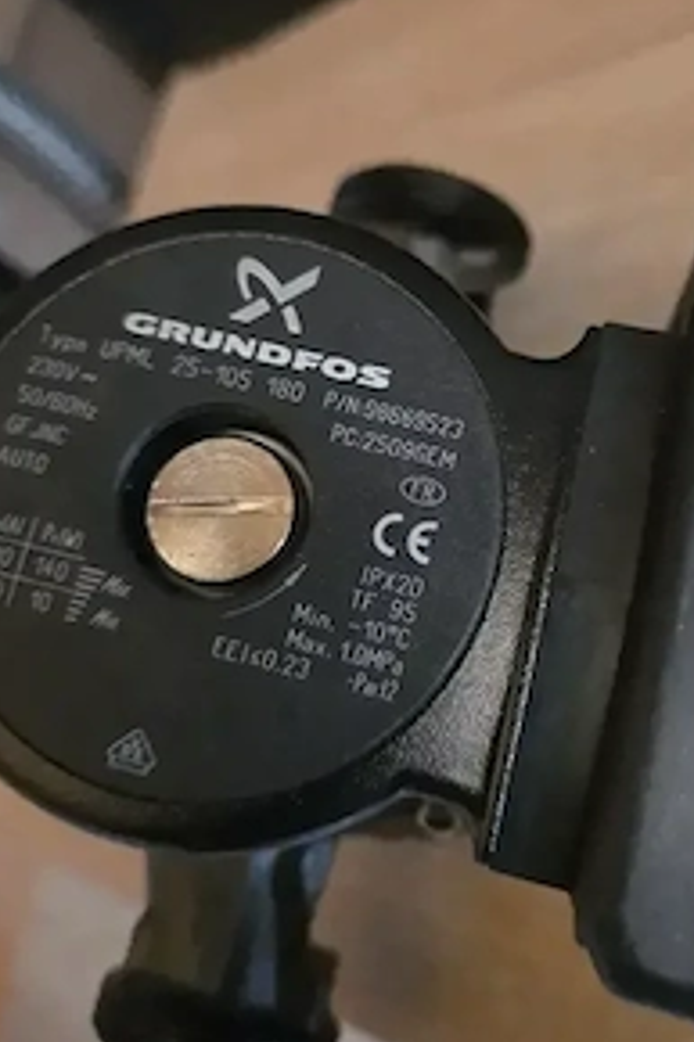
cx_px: 453
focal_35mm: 33
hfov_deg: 39.5
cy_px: 449
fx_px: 955
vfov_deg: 57.0
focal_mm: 6.3
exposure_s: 1/16.7
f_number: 1.7
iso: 2000
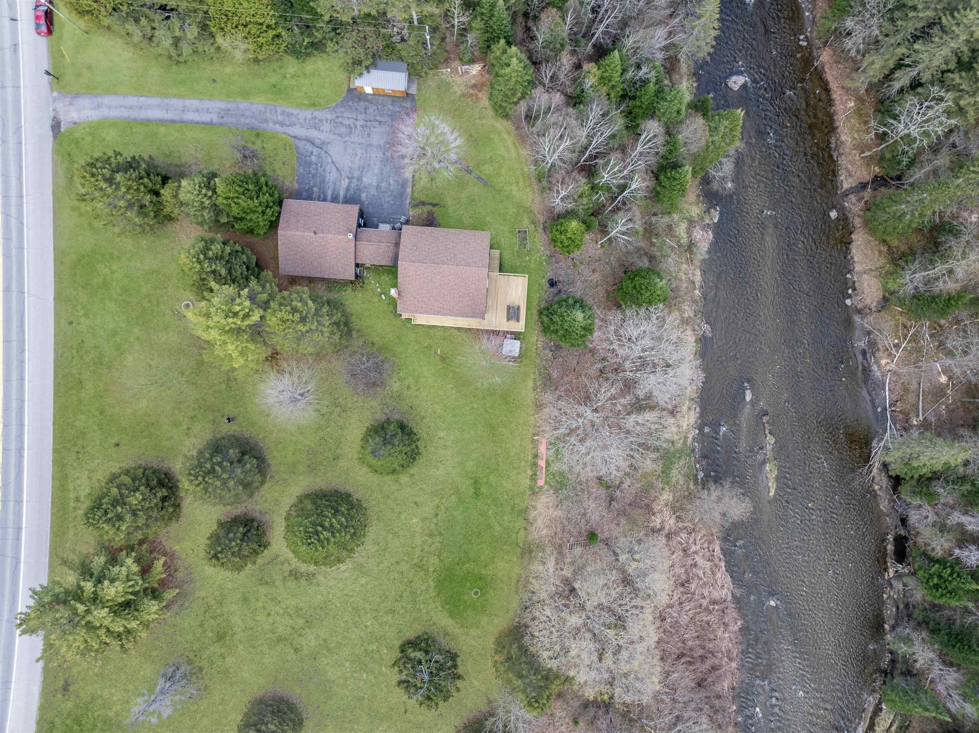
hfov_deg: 71.6
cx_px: 490
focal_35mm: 24
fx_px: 678
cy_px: 366
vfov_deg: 56.8
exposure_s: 1/240
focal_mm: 12.29
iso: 110
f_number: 2.8
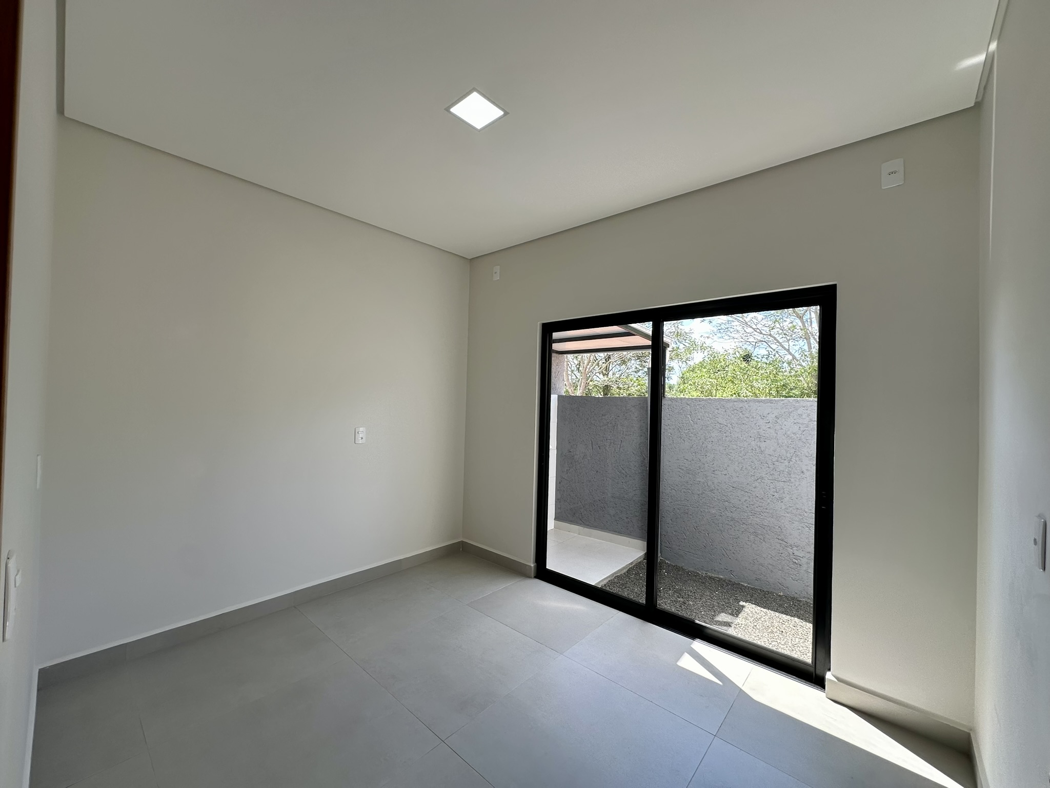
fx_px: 425
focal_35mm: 14
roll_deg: -1.5
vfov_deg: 85.7
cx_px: 525
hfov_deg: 102.1
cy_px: 394
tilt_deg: +1.4
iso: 40
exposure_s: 1/219
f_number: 2.2
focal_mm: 2.22
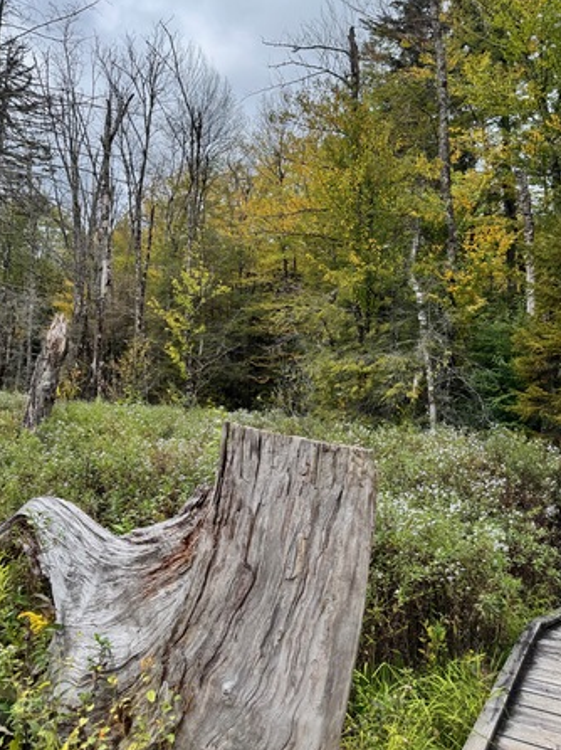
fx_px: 606
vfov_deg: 63.3
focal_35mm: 28
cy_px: 336
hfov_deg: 49.6
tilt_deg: +7.1
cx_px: 257
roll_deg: -2.3
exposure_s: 1/1767
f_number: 1.78
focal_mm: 6.76
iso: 80
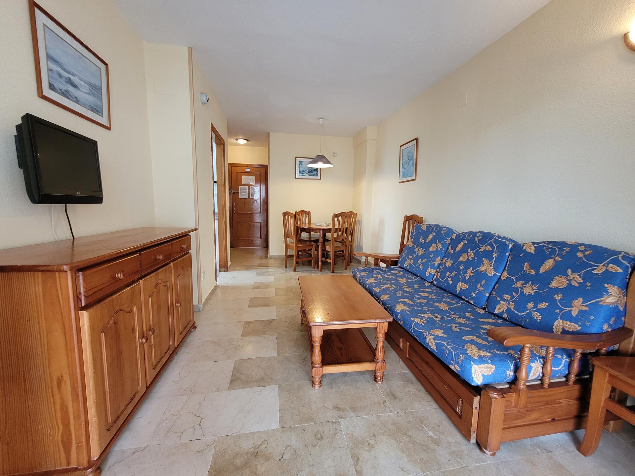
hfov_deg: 106.2
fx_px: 238
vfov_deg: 89.9
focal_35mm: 13
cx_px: 318
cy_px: 238
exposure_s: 1/50
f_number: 2.2
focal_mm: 1.74
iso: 200
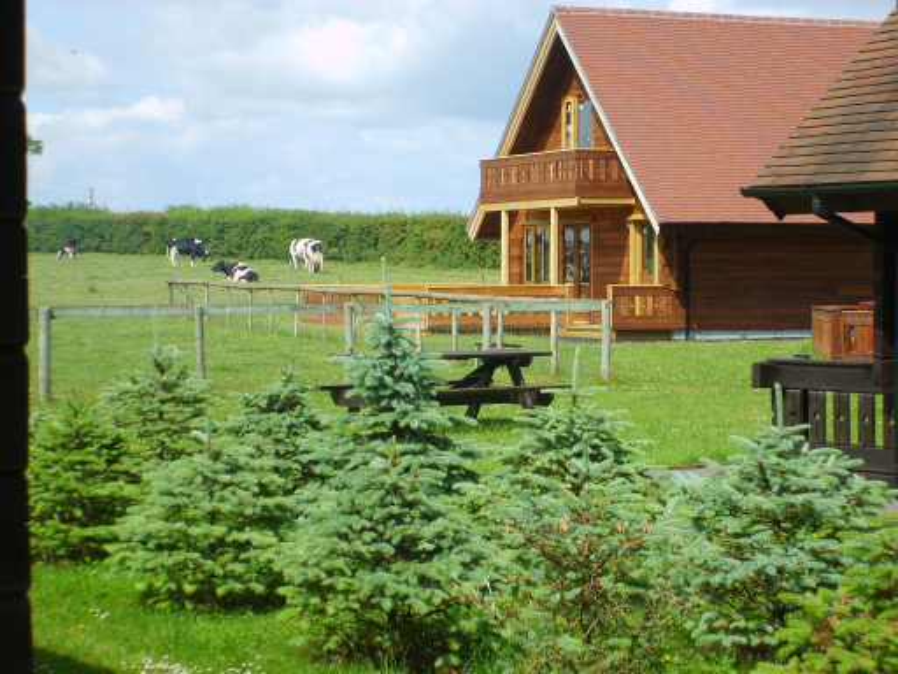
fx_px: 2387
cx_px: 449
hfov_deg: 21.3
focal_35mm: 92
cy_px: 337
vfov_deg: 16.1
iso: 50
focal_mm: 15.5
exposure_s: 1/250
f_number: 4.6
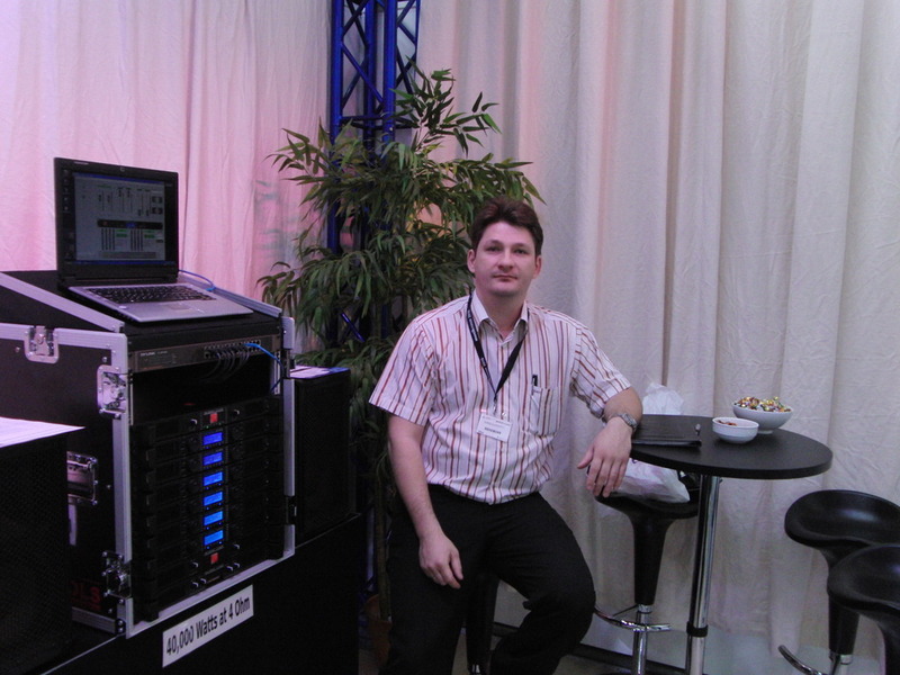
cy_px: 338
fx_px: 858
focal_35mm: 33
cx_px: 450
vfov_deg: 42.9
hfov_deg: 55.4
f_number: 2.9
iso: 400
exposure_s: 1/160
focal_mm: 5.9
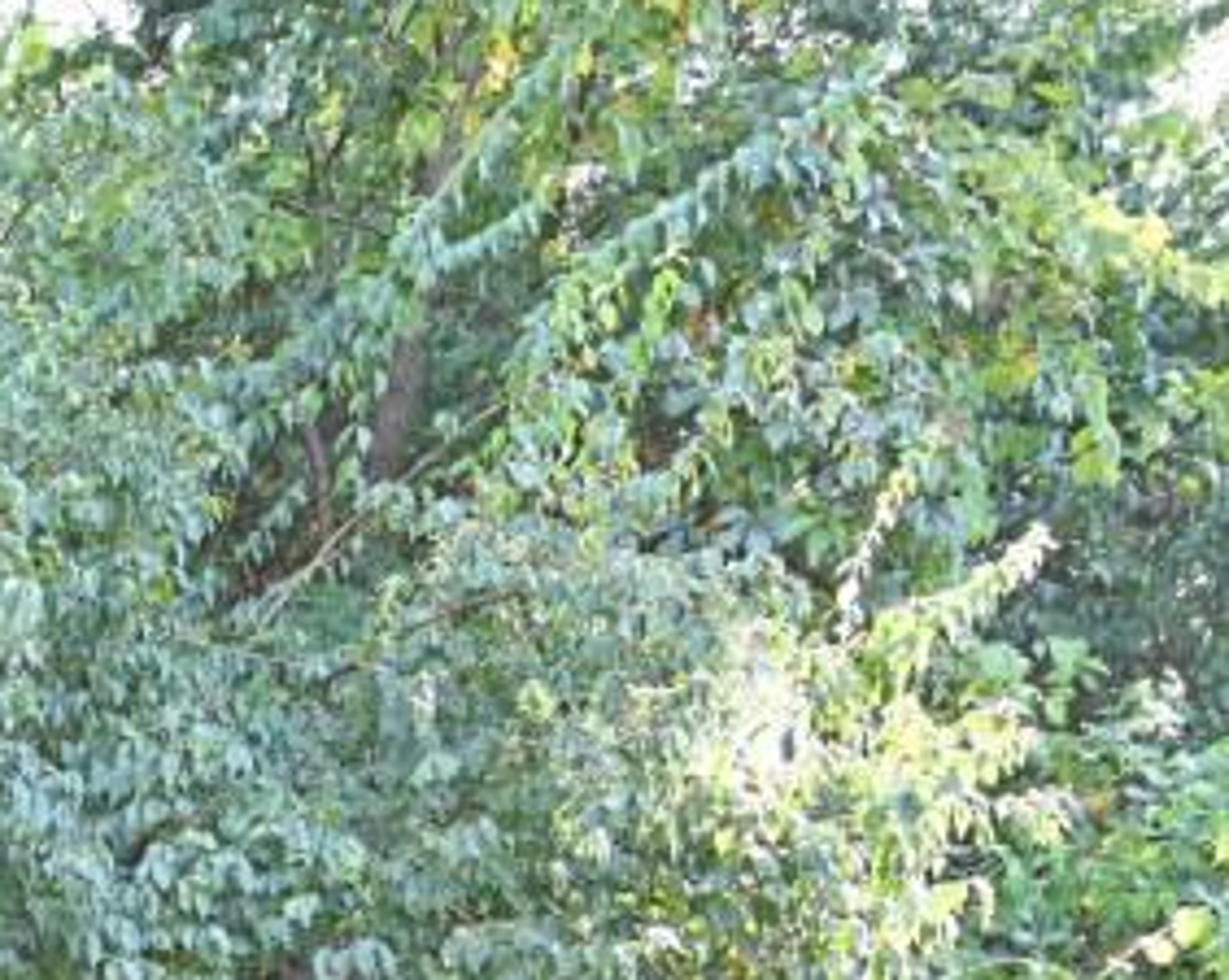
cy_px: 1803
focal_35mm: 70
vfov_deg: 17.4
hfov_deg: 20.3
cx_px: -924
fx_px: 2544
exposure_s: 1/60
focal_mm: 14
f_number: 4
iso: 200
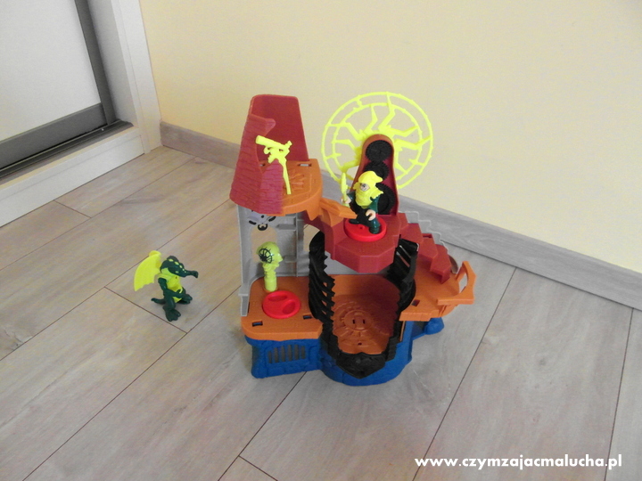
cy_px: 240
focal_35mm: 24
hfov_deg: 71.6
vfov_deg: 56.8
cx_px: 321
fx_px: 445
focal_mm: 4
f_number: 3.2
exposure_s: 1/30
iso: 640
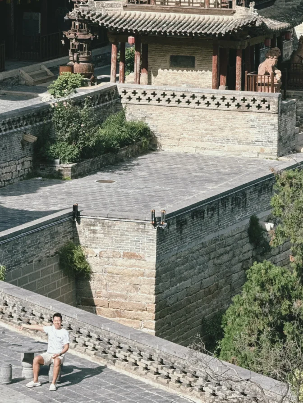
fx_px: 2251
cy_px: 90
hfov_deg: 7.7
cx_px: 128
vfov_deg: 10.2
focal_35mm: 193
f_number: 2.8
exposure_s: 1/1318
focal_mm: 15.66
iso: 50
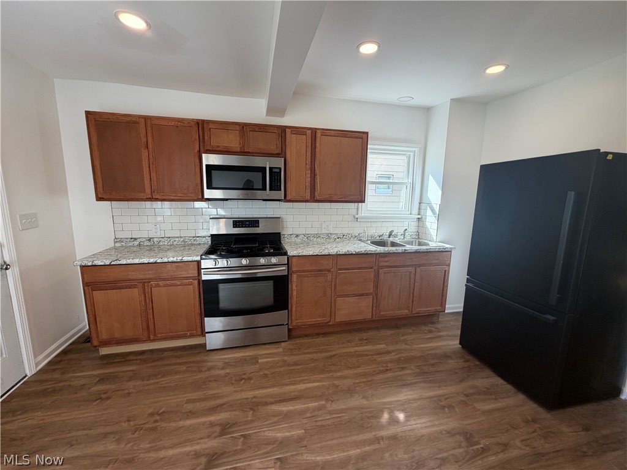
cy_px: 235
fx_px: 254
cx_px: 314
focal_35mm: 14
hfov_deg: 102.1
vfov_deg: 85.7
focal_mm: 2.22
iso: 100
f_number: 2.2
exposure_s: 1/120
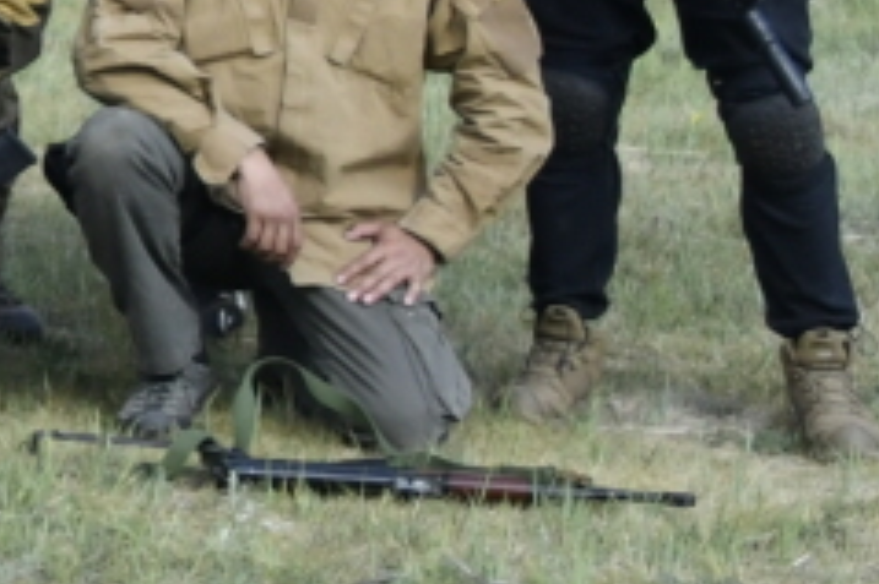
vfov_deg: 6.5
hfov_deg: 8.6
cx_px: -1567
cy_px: -329
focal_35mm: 207
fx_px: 5051
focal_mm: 22
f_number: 11
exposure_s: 1/250
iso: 320
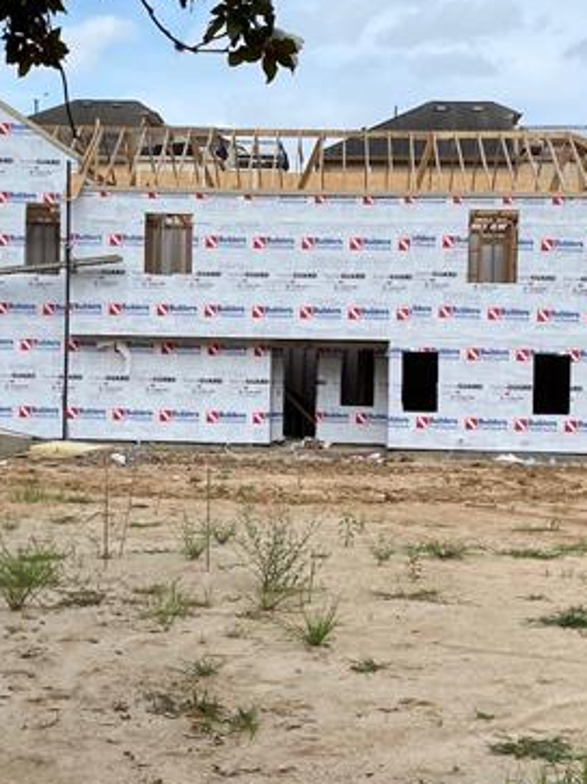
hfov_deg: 26.5
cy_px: 400
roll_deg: -2.1
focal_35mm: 55
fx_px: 1244
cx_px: 270
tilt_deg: +0.8
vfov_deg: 34.9
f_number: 1.8
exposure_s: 1/2890
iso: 32
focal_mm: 4.25
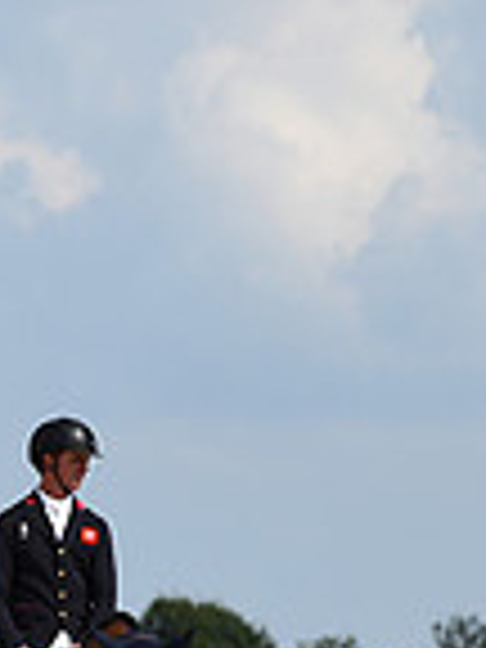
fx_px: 9790
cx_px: 1098
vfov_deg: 3.8
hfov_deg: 2.8
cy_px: 567
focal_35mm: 523
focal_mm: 135
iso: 160
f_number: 5.6
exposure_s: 1/1250
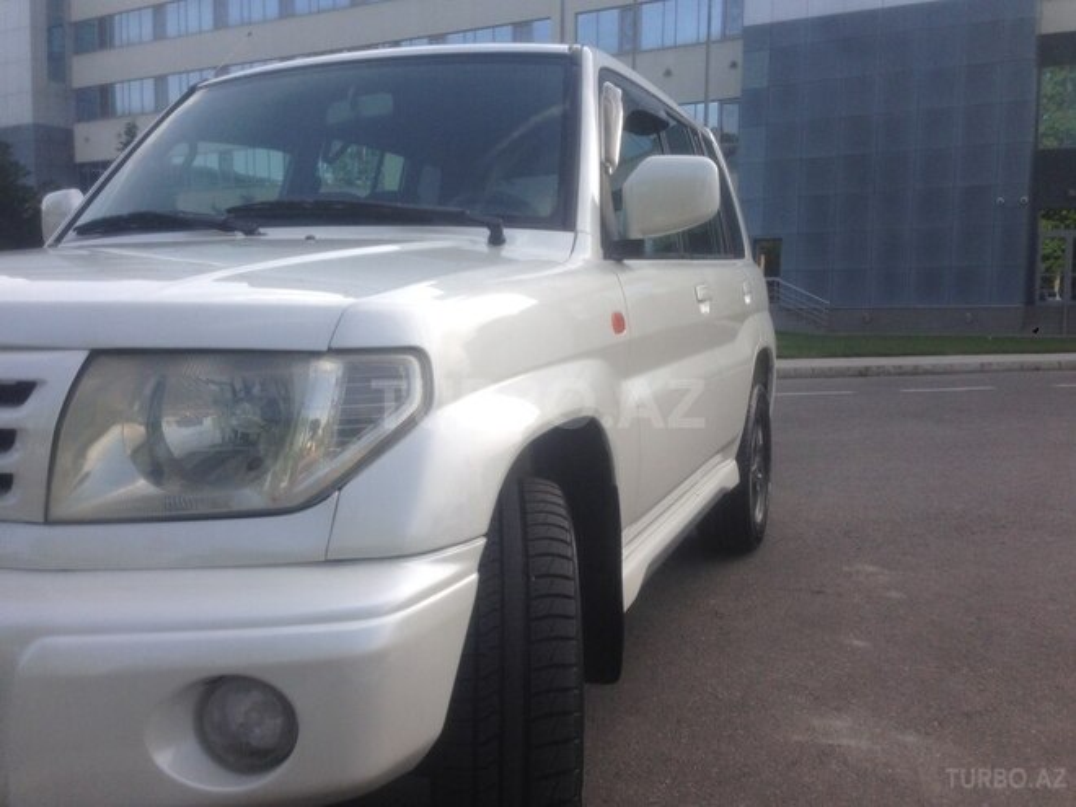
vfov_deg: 42.9
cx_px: 538
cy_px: 404
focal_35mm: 33
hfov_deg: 55.4
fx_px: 1026
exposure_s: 1/565
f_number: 2.4
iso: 50
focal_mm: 4.12
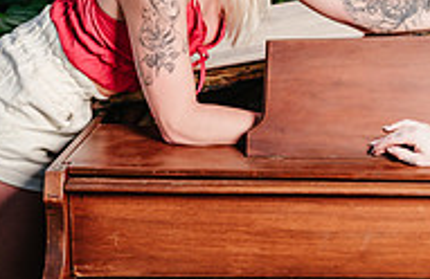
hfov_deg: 21.6
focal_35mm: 89
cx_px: 493
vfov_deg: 15.1
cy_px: 160
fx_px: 1054
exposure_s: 1/80
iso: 100
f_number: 5.6
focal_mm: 35.6
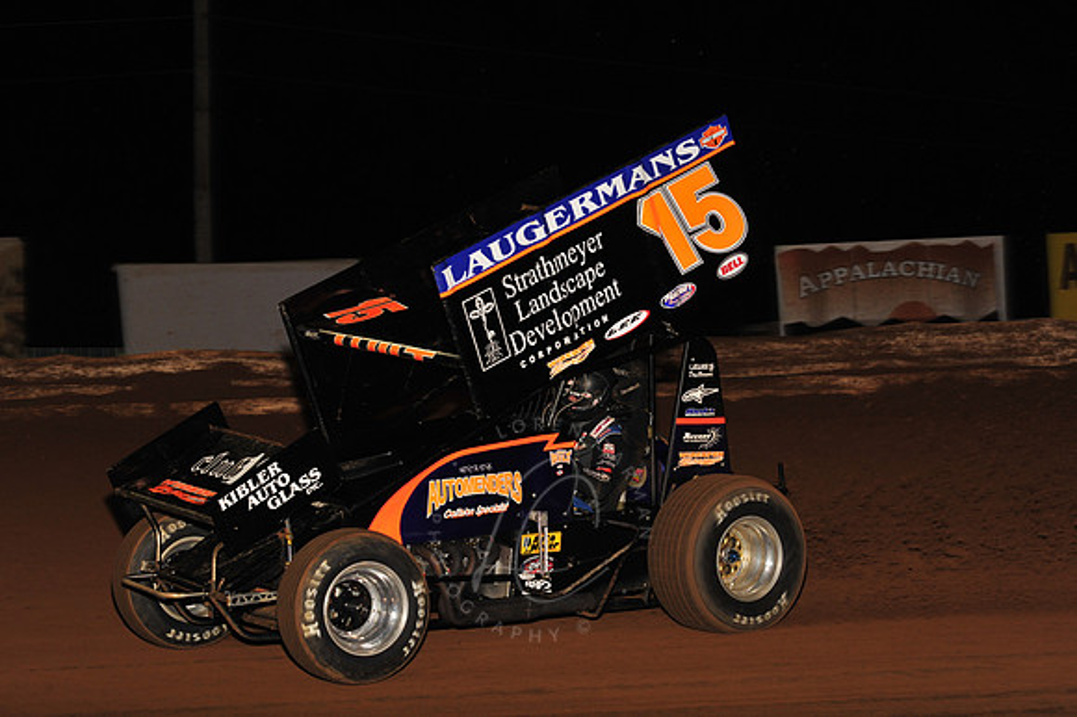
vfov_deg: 14.8
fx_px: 2751
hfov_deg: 22.2
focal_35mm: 92
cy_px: 358
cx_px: 538
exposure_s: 1/320
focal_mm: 92
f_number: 8
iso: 1000
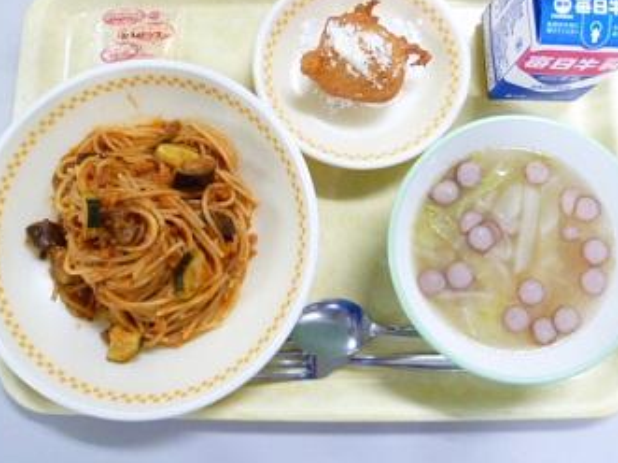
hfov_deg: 61.7
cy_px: 209
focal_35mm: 29
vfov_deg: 48.1
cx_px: 317
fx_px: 518
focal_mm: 4.3
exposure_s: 1/50
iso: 400
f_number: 2.2
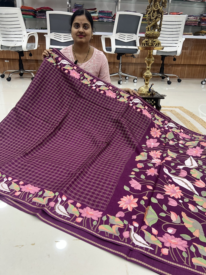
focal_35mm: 26
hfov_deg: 53.1
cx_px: 103
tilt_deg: -23.7
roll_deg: -1.3
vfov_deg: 67.3
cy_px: 138
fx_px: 206
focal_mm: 5.7
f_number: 1.5
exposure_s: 1/100
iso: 80
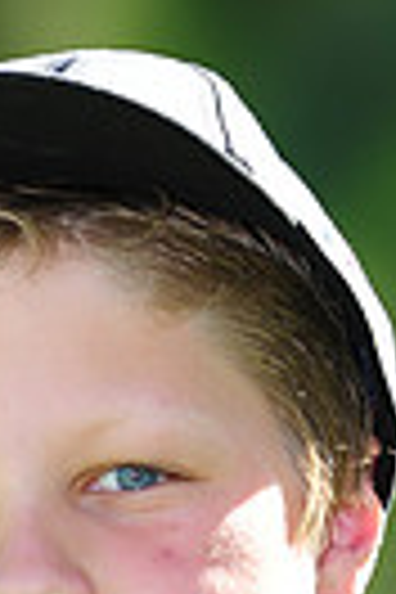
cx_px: -58
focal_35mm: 880
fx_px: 14519
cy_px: 932
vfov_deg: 2.3
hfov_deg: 1.6
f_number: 4.5
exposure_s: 1/320
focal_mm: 200
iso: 200
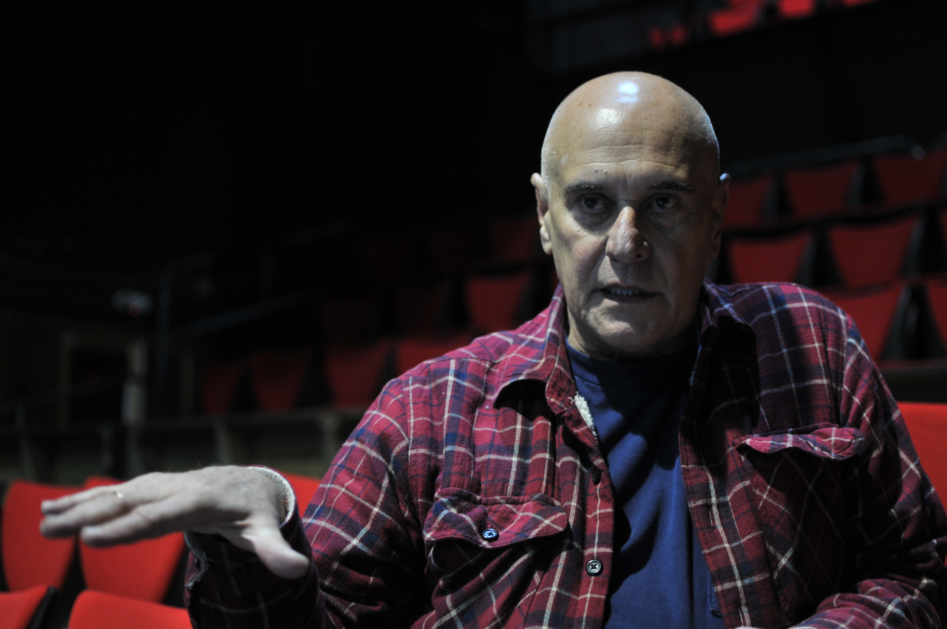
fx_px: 1379
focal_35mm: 52
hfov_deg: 37.9
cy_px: 314
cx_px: 474
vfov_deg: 25.7
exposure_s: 1/50
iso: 400
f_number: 2
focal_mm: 35
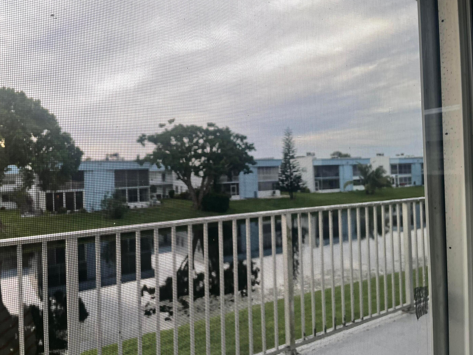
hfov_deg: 65.3
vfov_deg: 51.4
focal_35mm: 27
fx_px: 369
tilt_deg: +1.7
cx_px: 230
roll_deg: +2.0
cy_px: 175
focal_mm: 4.2
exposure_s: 1/125
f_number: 1.6
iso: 32
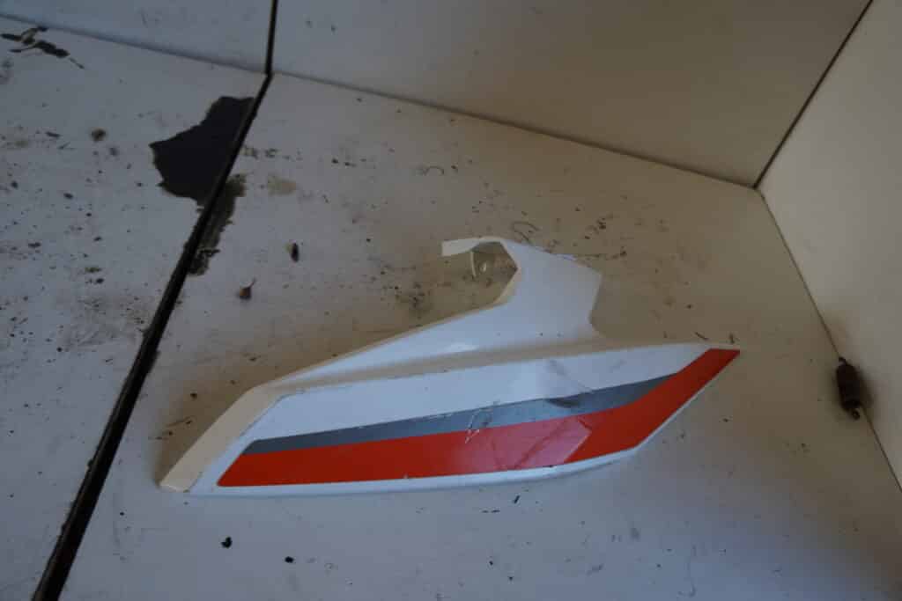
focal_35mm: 27
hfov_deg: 67.4
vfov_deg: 47.9
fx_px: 677
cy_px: 300
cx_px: 451
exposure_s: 1/80
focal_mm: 18
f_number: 3.5
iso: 100
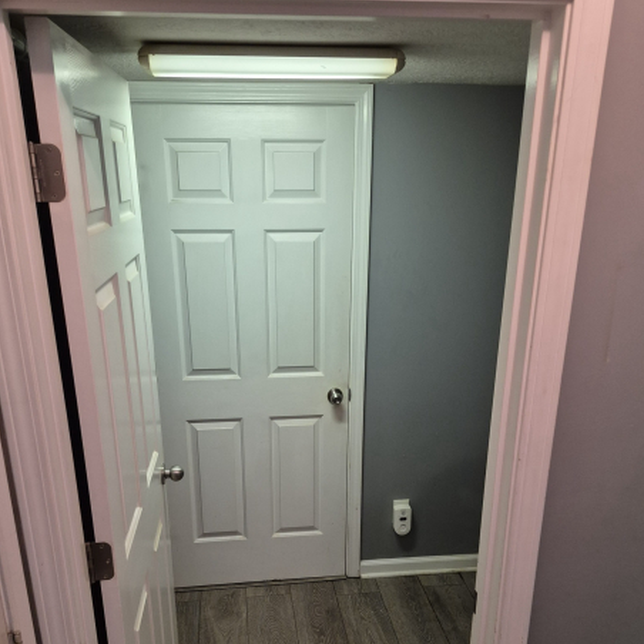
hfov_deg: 54.0
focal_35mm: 30
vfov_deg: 53.2
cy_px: 415
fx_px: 631
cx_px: 308
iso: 800
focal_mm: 5.4
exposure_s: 1/120
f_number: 1.8
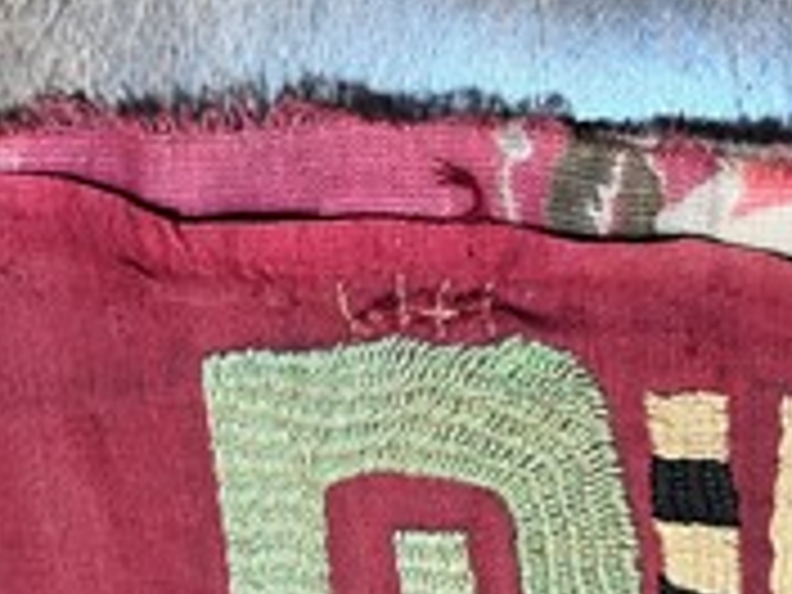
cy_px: 225
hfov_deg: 32.7
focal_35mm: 59
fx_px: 1350
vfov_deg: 24.8
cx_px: 392
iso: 160
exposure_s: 1/50
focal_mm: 5.1
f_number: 1.6
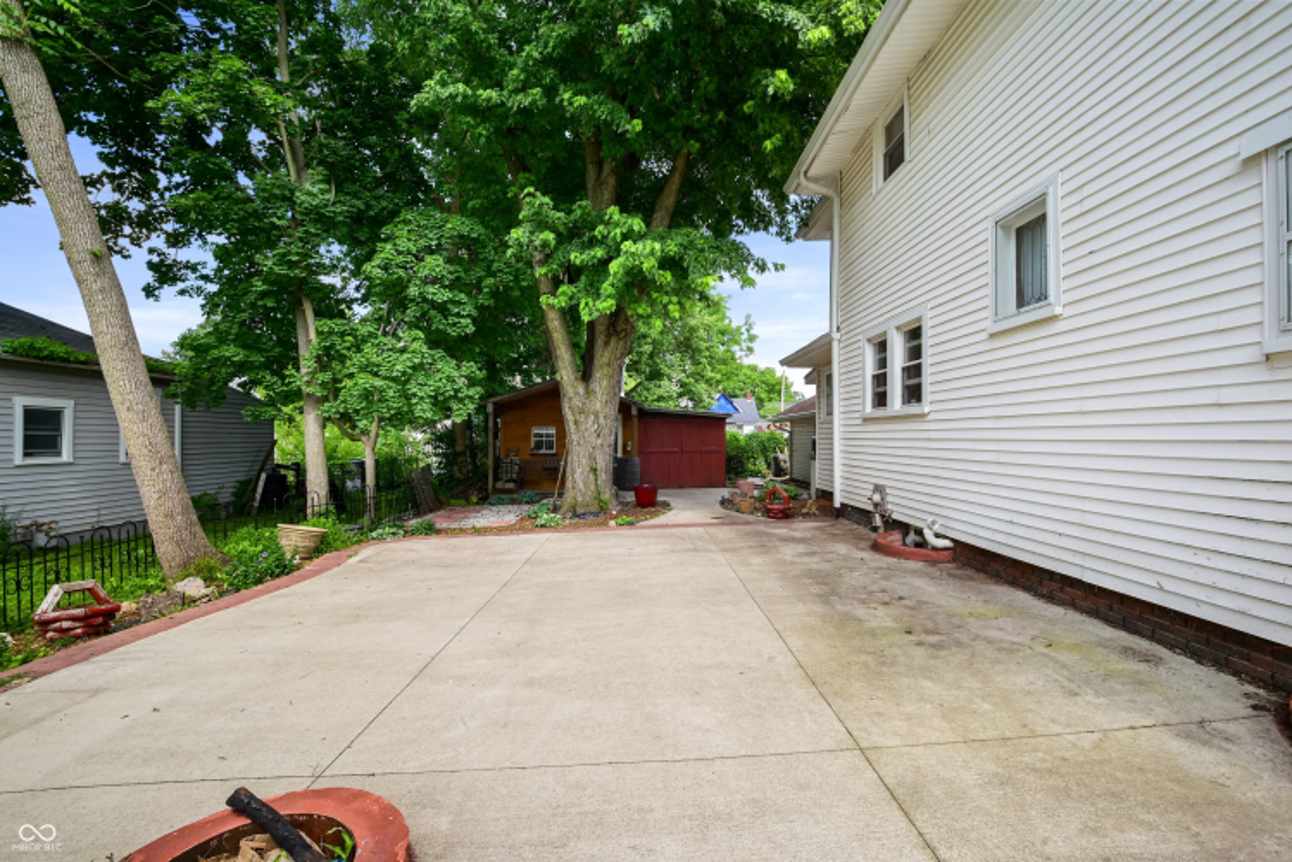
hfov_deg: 104.2
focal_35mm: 14
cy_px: 431
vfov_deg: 81.3
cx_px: 646
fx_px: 503
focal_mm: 14
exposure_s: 1/60
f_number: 13
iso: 720
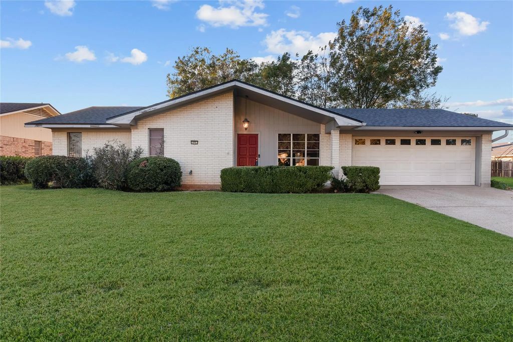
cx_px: 256
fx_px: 314
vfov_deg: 57.2
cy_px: 171
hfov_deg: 78.6
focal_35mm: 22
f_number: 8
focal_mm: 22
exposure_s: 1/250
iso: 400
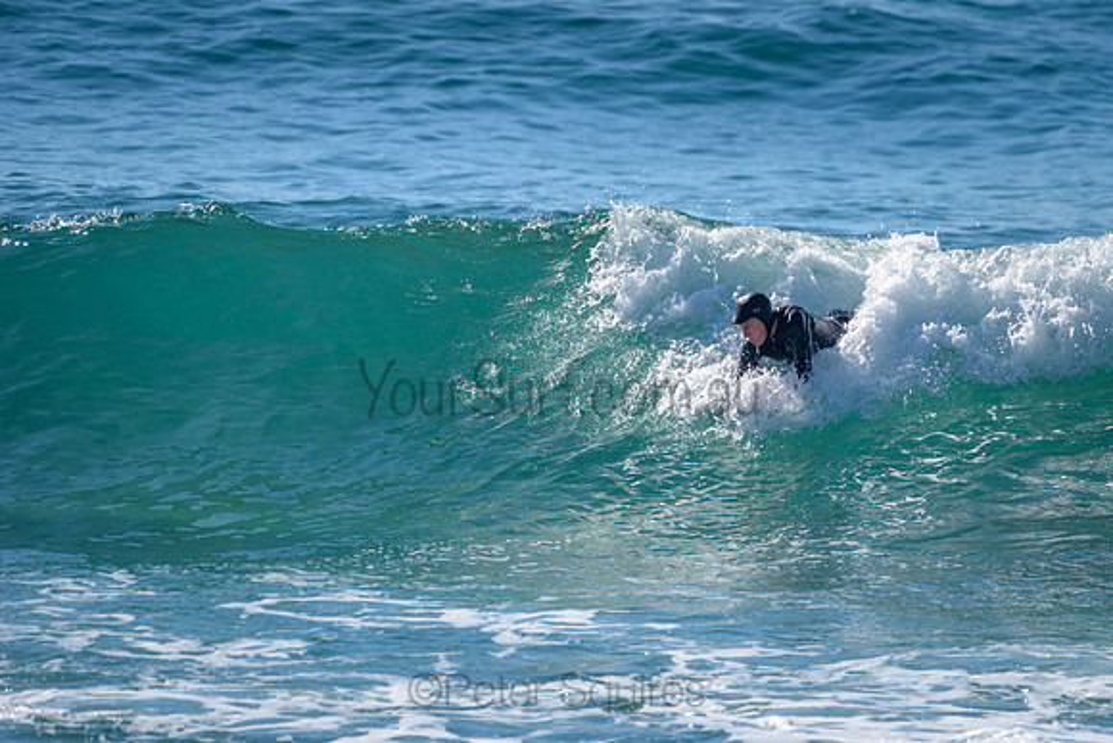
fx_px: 18950
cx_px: 682
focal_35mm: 613
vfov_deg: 2.2
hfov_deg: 3.4
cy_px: 294
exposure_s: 1/2000
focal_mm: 500
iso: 160
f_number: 5.6
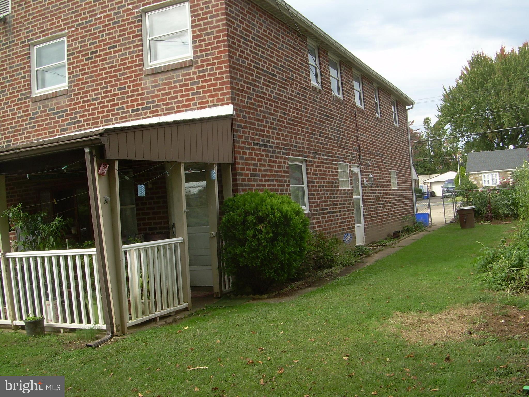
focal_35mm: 38
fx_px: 581
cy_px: 198
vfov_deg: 37.7
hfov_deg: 49.0
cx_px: 264
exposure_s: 1/193
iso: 50
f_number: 4.6
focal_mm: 6.3
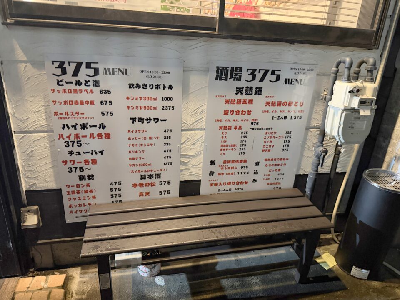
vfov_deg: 56.8
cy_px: 150
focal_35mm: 24
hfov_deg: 71.6
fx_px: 277
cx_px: 200
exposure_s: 1/30
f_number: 1.78
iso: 1000
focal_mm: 6.76
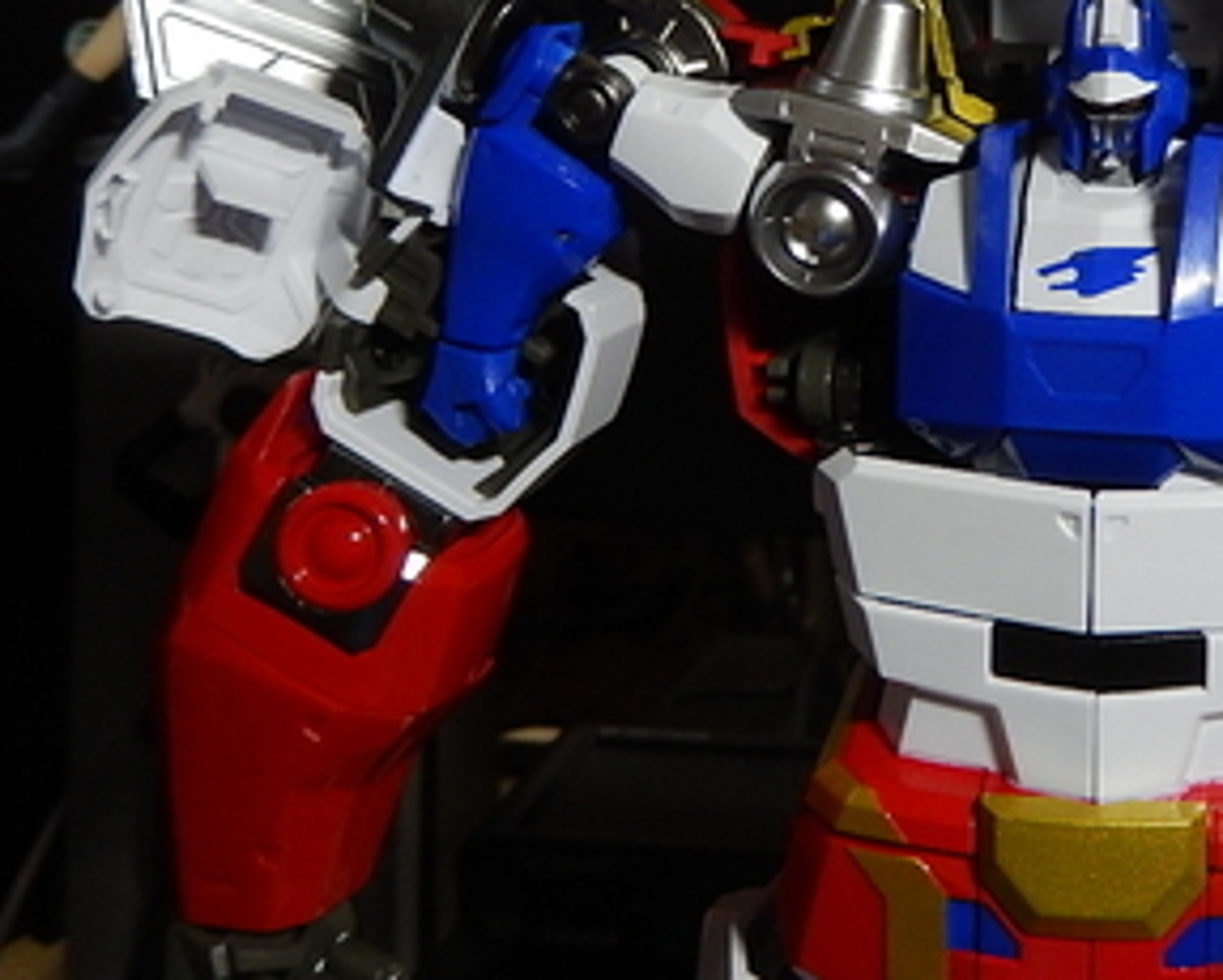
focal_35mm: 51
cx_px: 1065
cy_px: 205
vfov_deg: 29.1
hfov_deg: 34.9
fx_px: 1847
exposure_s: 1/25
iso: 400
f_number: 3.4
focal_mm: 4.5
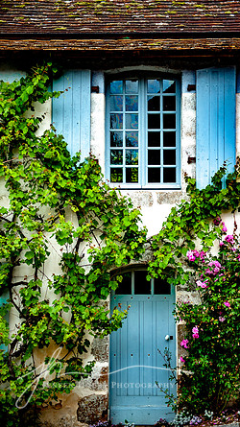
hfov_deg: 21.8
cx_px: 135
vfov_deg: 37.9
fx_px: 623
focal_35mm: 55
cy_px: 213
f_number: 2.8
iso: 200
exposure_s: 1/200
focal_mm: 52
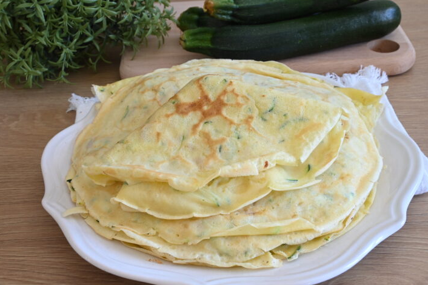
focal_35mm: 55
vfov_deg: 24.6
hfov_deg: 36.2
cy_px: 144
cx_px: 216
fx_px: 654
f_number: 11
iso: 640
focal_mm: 36
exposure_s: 1/15
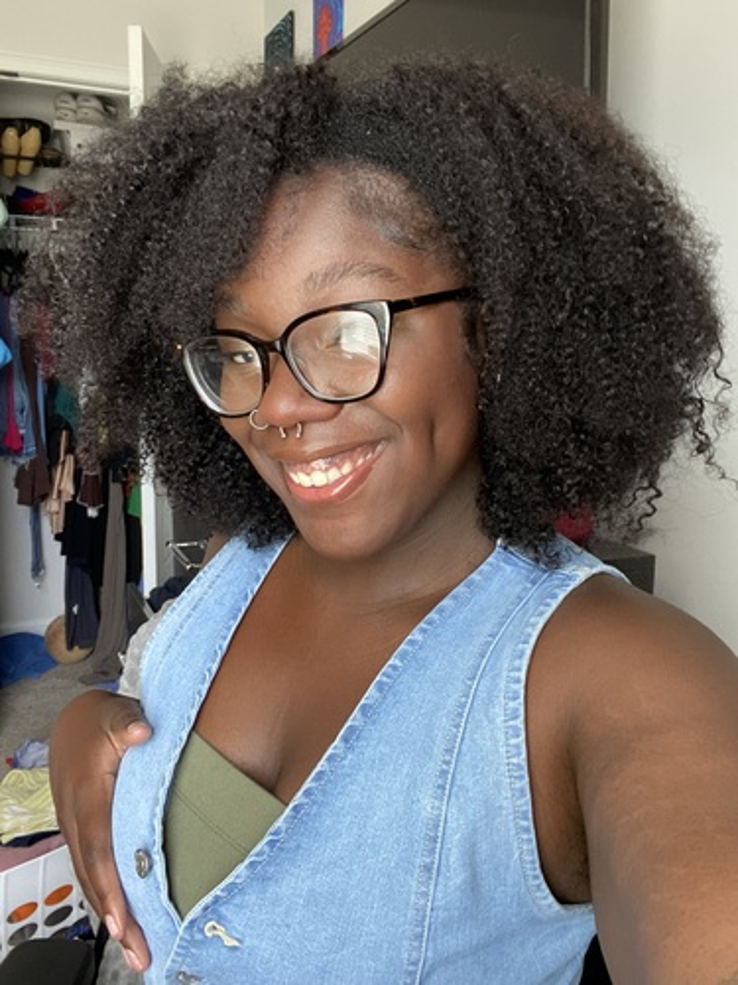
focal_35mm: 30
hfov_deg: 46.8
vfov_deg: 60.0
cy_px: 492
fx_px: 853
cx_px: 369
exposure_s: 1/60
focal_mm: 2.71
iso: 160
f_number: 2.2
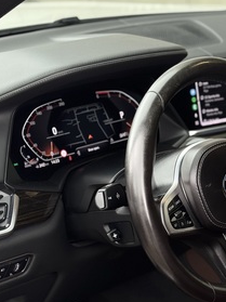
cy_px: 226
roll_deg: -2.5
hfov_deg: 17.8
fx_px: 714
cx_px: 188
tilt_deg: -25.6
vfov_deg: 23.6
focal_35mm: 82
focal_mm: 6.76
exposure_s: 1/186
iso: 64
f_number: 1.78
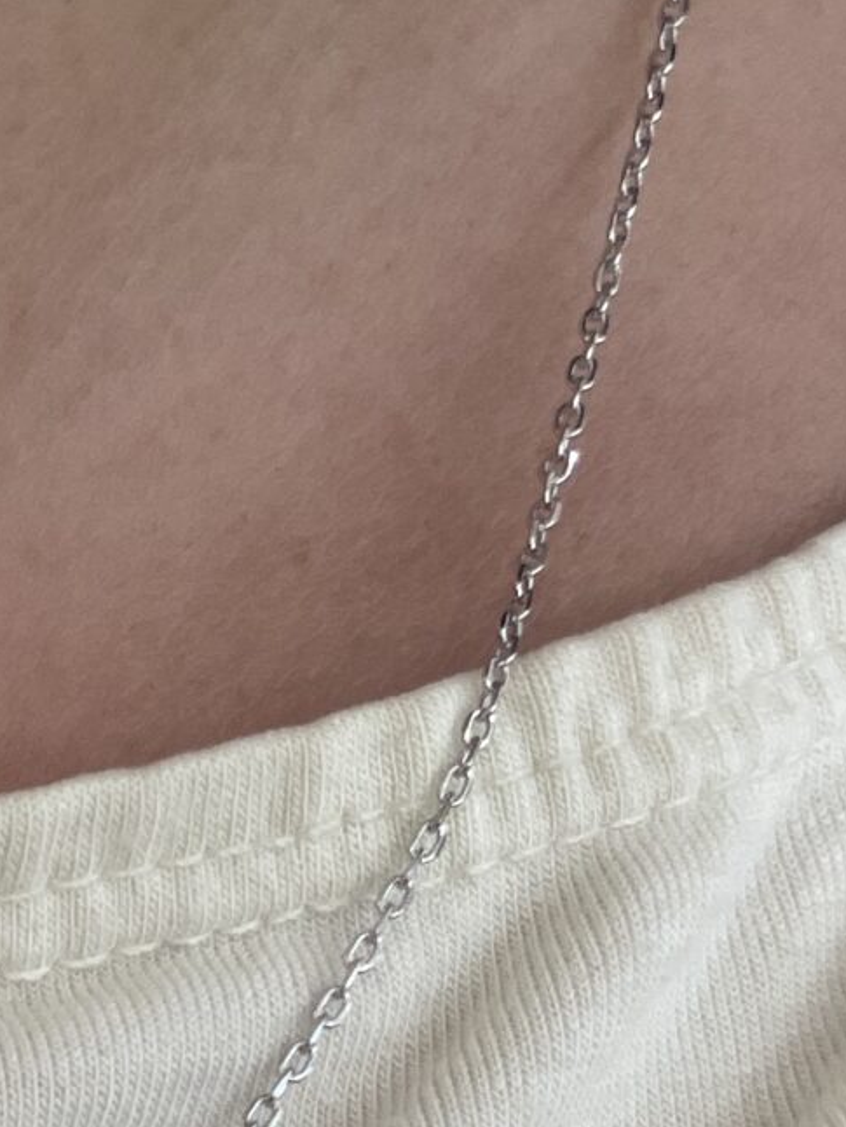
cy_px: 1659
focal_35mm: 103
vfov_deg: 17.3
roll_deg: +0.6
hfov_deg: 12.7
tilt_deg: -23.6
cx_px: -818
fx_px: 3354
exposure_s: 1/120
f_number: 1.6
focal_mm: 4.2
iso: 80
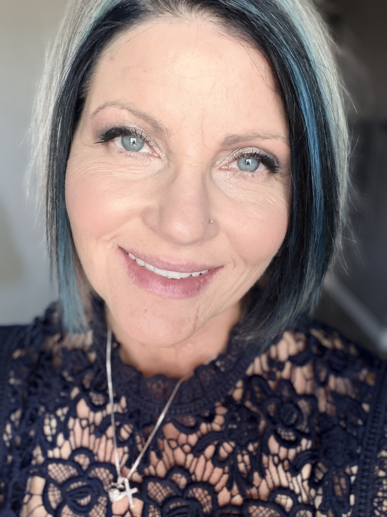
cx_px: 194
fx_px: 447
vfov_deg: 60.0
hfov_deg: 46.8
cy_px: 258
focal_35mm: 30
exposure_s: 1/60
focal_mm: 2.71
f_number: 1.9
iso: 250
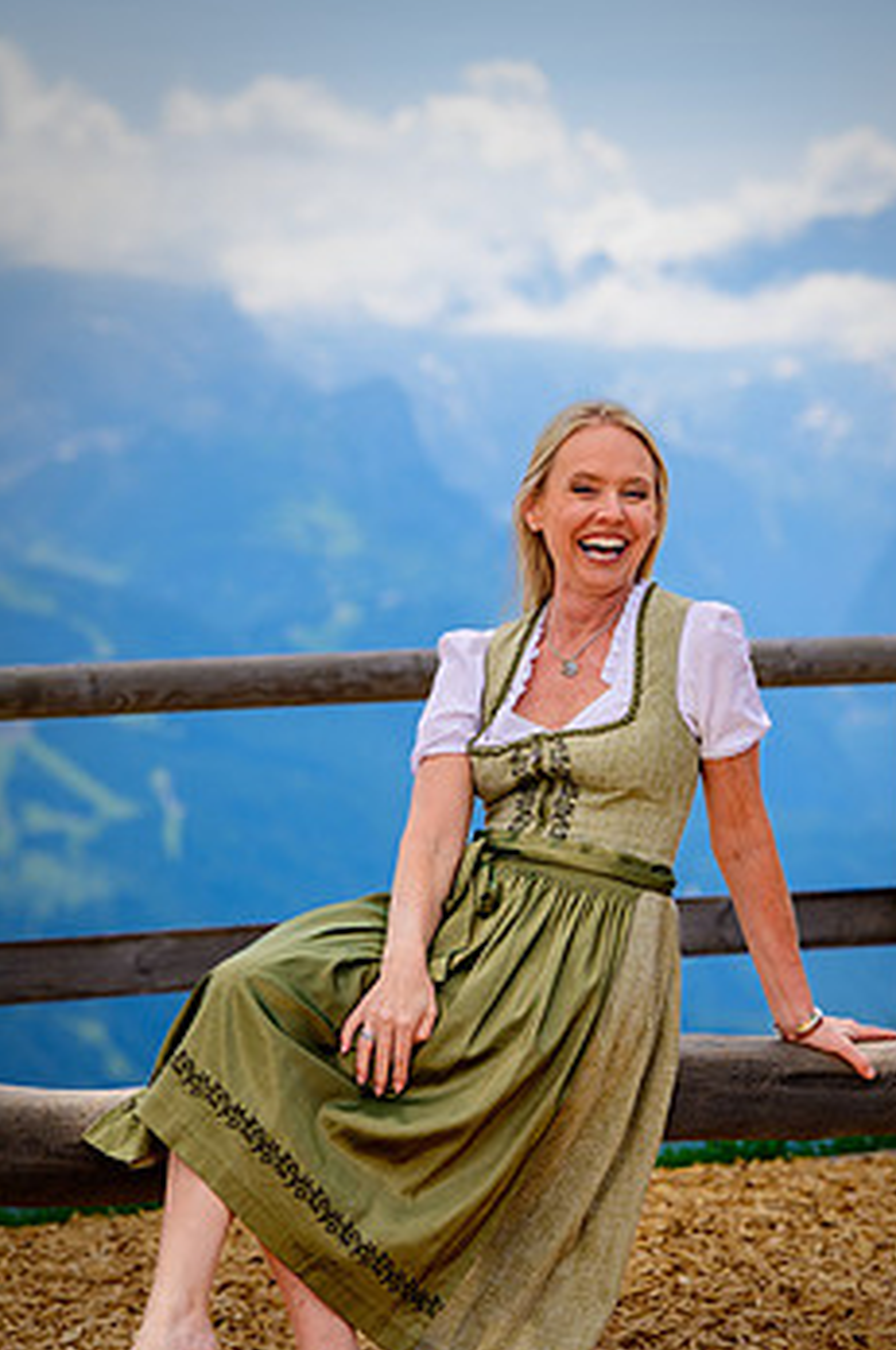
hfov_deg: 11.5
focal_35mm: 119
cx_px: 502
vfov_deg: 17.2
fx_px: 4456
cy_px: 853
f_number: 4
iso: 125
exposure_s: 1/1000
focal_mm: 92
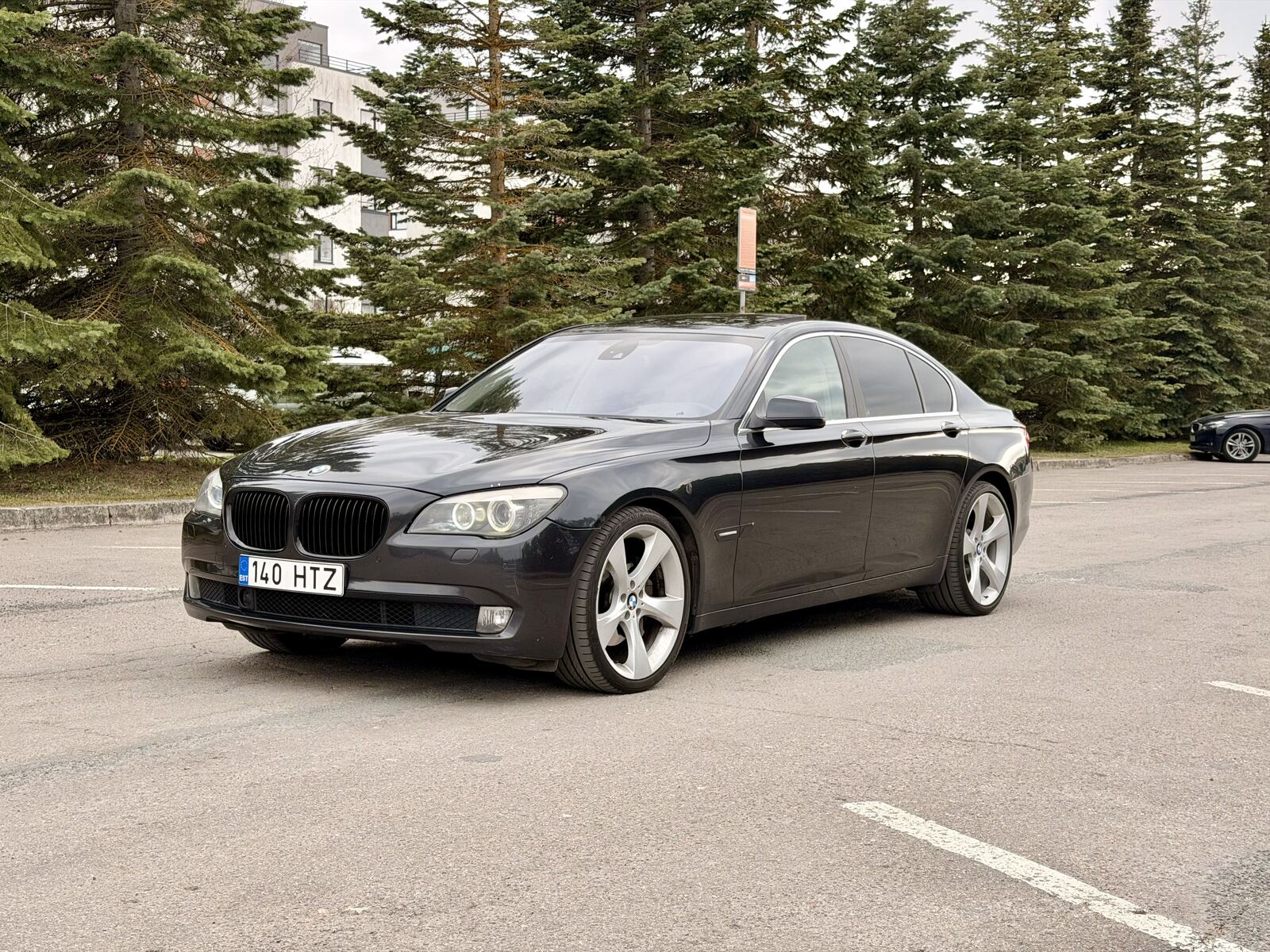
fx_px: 1761
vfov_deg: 30.3
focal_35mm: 48
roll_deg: -1.0
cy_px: 476
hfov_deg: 39.7
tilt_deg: -4.0
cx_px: 635
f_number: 1.78
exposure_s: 1/675
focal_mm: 6.76
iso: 64
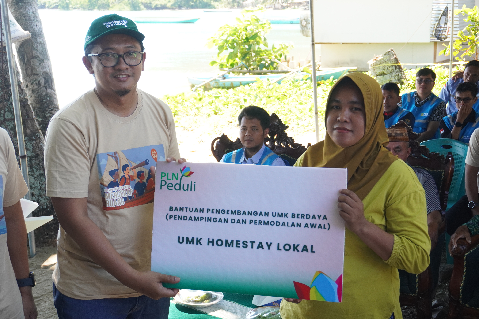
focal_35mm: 50
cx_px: 240
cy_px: 160
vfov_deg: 27.3
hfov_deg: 40.0
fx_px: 659
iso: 800
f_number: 5.6
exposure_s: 1/250
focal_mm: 33
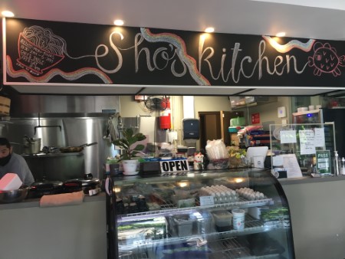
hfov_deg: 61.6
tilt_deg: +1.5
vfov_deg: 48.3
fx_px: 289
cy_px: 130
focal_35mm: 29
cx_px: 172
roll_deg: +0.8
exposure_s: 1/30
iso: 80
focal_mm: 4.15
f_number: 2.2
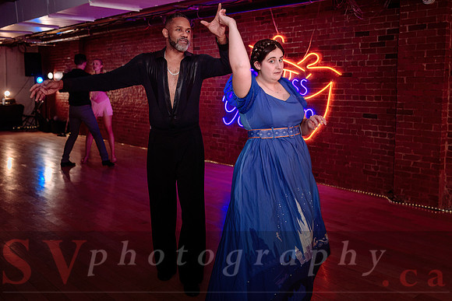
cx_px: 266
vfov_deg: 35.3
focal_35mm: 38
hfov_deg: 50.9
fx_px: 472
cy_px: 124
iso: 640
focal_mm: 32
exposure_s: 1/100
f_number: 3.5
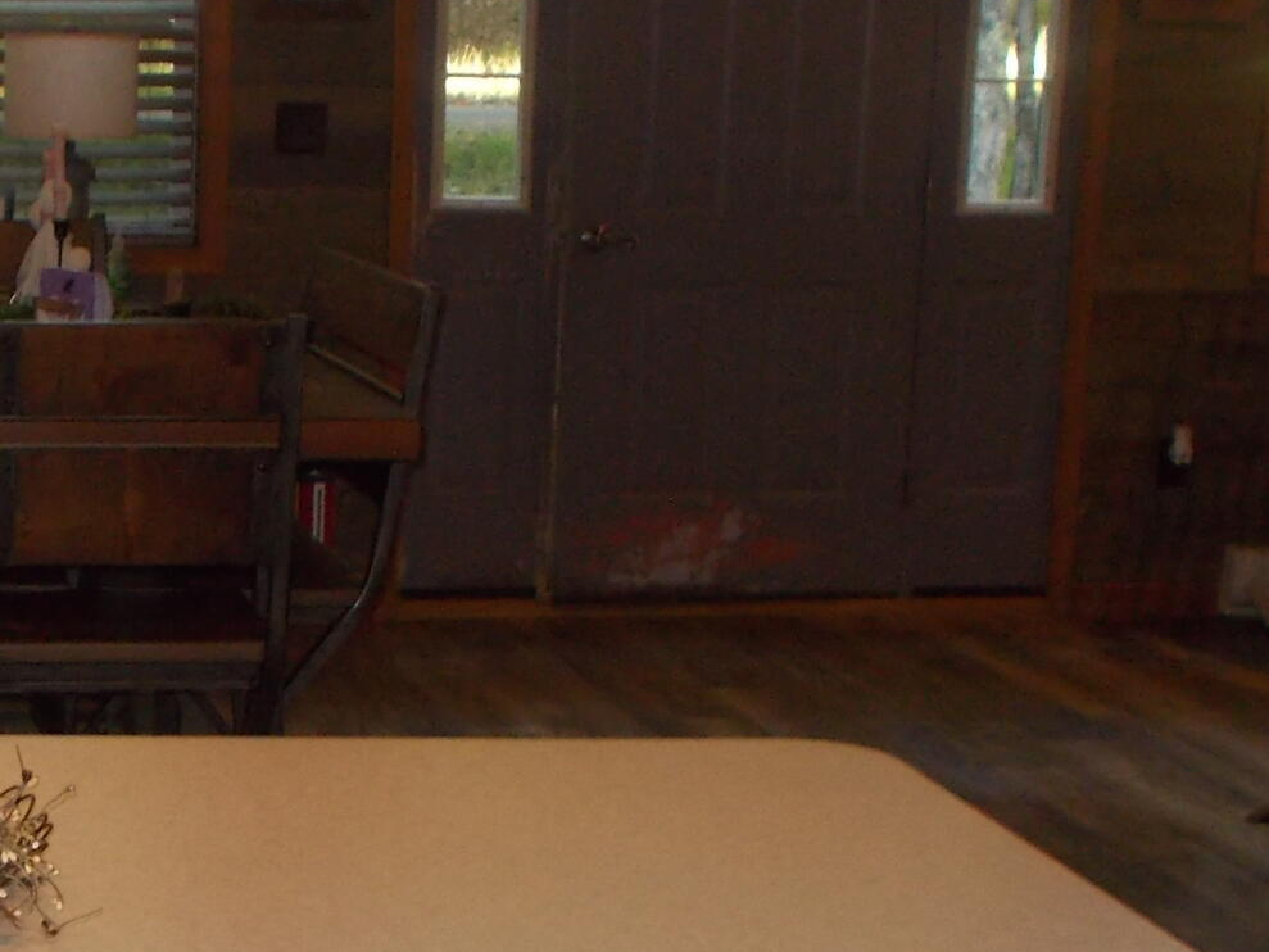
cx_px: -5
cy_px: 727
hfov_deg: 20.8
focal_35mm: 91
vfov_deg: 16.2
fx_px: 3336
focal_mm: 5.3
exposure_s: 1/25
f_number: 3.4
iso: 200
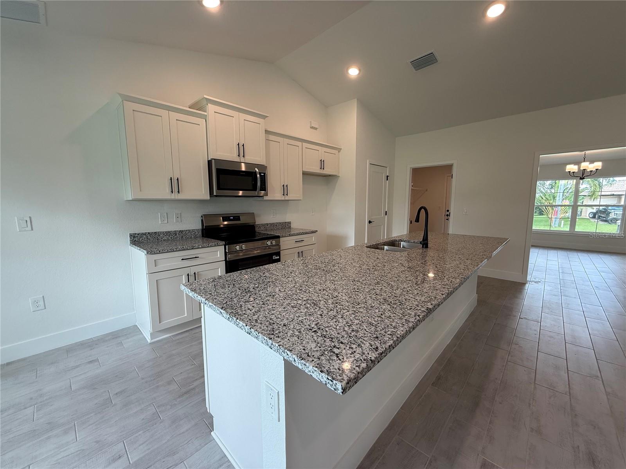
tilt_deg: -7.3
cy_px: 234
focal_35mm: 14
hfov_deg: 102.1
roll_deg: -0.1
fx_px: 253
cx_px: 313
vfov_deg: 85.7
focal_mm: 2.22
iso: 125
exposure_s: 1/120
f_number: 2.2
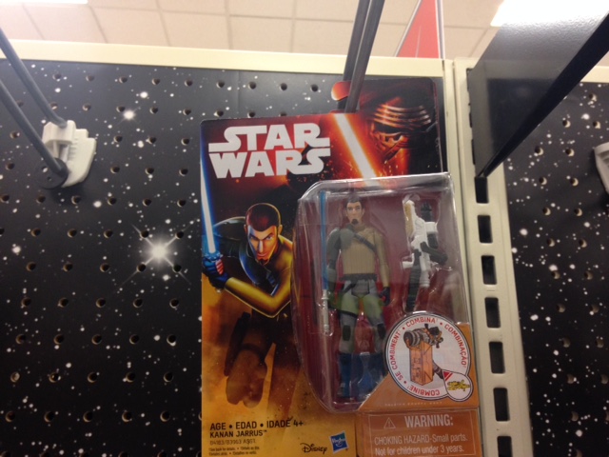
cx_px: 304
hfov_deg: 55.4
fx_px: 581
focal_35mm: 33
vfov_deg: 42.9
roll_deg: +0.1
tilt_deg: +15.2
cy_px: 228
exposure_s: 1/20
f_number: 2.4
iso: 125
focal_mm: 4.12
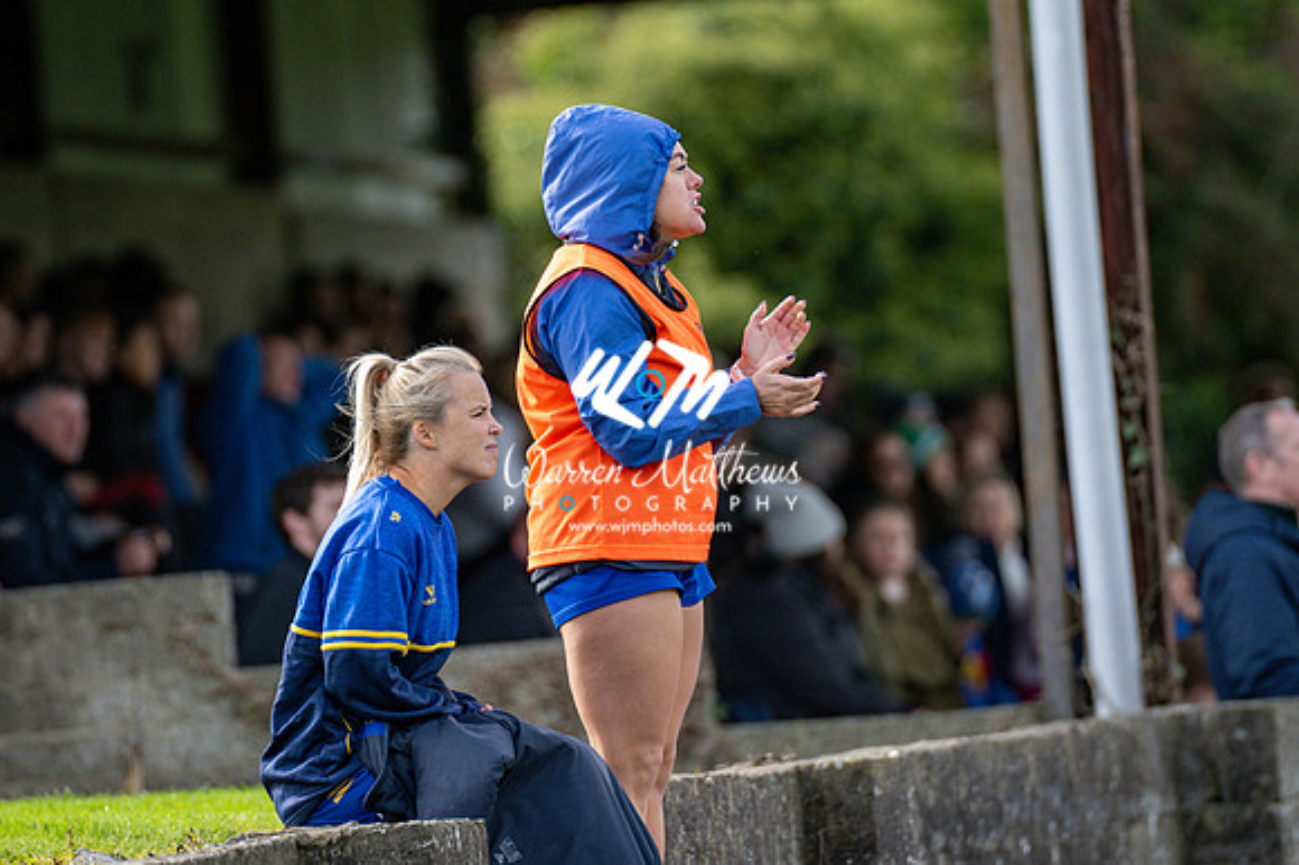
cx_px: 650
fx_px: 16228
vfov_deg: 3.1
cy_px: 432
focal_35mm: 450
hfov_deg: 4.6
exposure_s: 1/2500
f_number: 2.8
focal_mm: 300
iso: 500
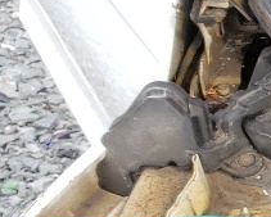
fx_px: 1541
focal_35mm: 192
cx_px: 914
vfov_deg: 7.9
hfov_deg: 8.0
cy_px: 300
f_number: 1.5
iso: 50
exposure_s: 1/303
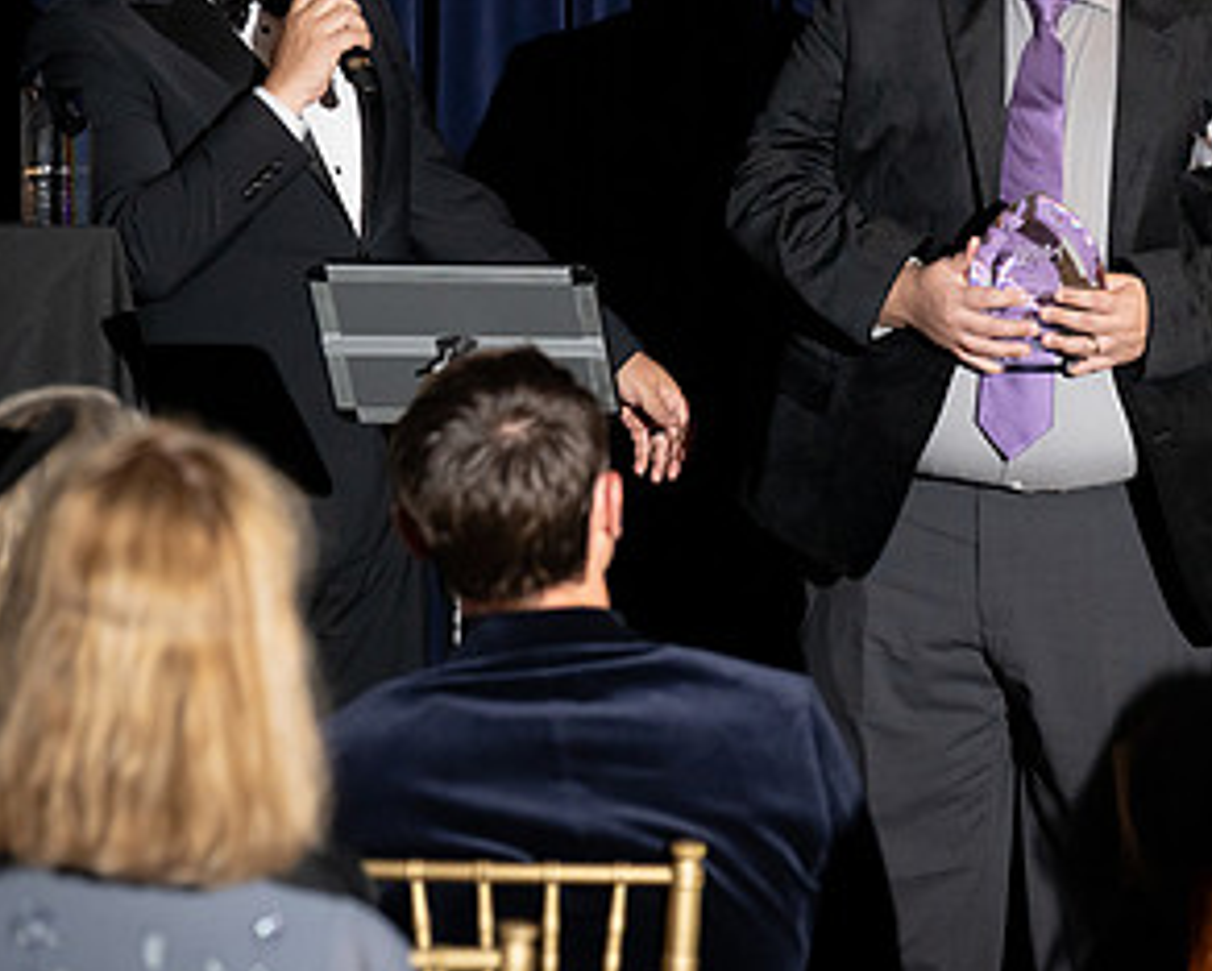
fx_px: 8902
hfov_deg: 7.8
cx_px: 1121
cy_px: 201
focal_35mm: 248
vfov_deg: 6.2
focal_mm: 133
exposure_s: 1/200
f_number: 5
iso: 2500
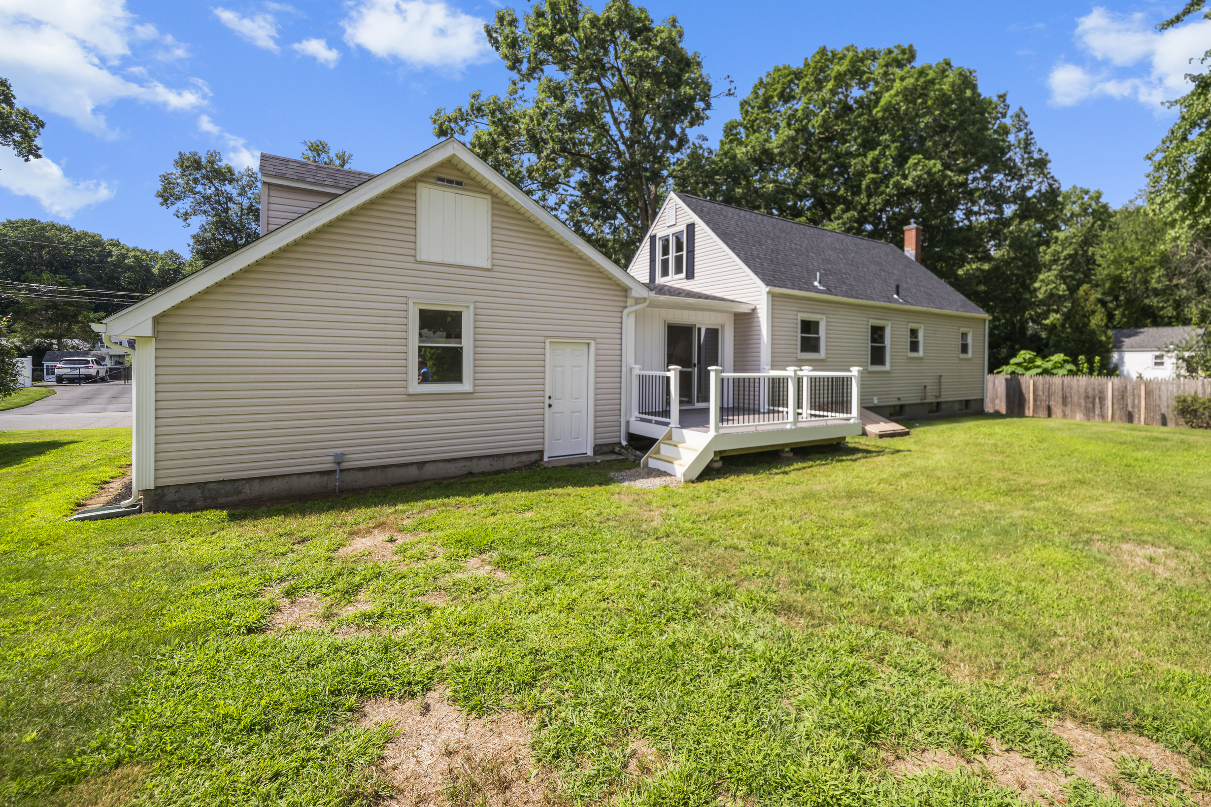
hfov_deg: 100.0
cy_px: 375
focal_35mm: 15
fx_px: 504
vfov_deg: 77.2
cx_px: 668
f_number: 8
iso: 320
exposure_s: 1/400
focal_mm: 12
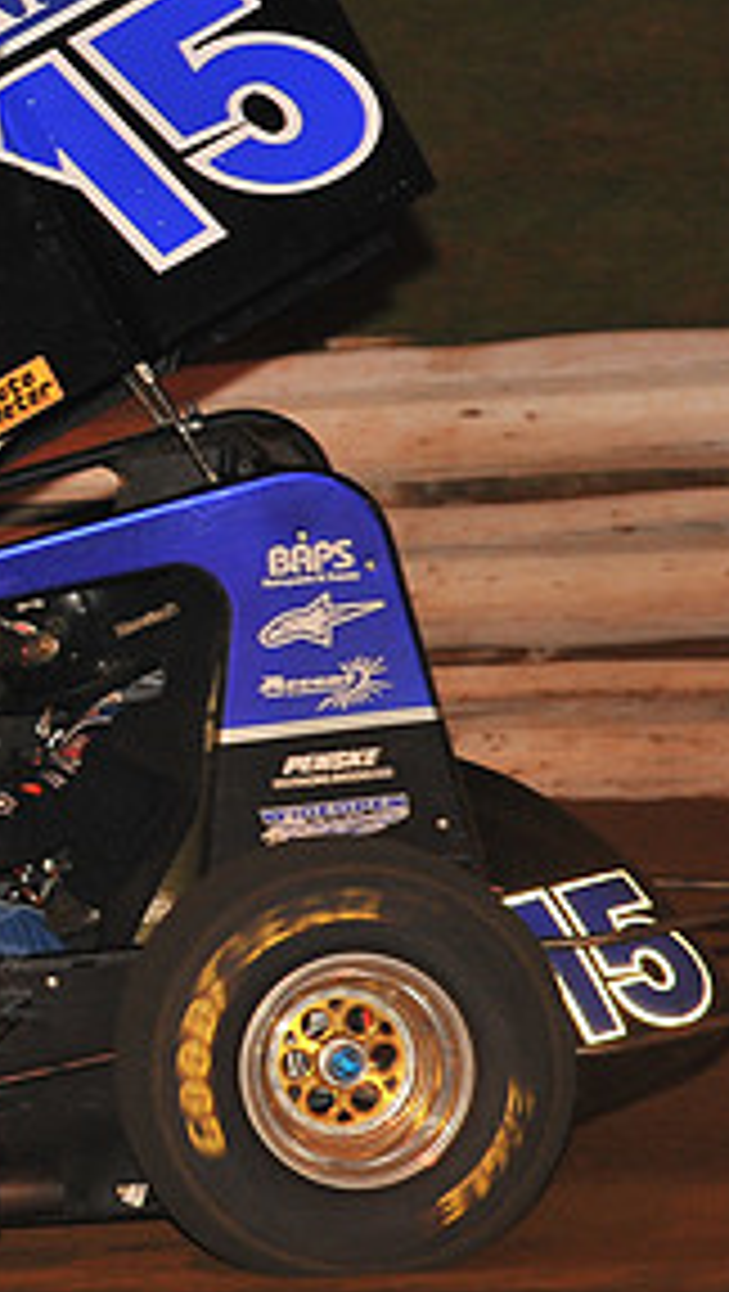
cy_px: 578
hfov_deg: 3.7
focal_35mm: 328
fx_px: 11242
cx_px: -243
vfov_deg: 6.6
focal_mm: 155
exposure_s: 1/320
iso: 1000
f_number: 6.3
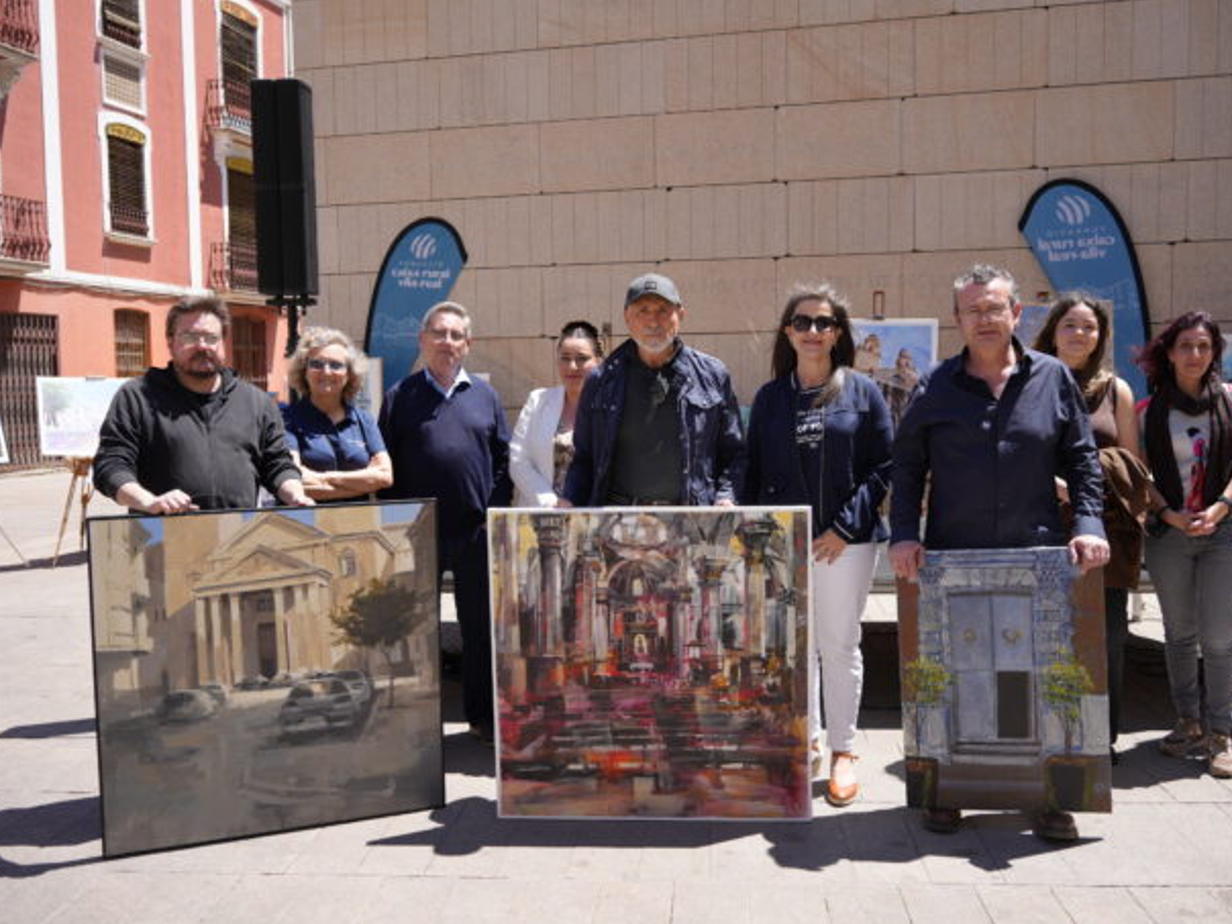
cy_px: 457
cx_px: 649
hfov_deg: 58.3
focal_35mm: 31
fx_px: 1103
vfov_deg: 45.4
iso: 100
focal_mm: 28
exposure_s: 1/500
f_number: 4.5
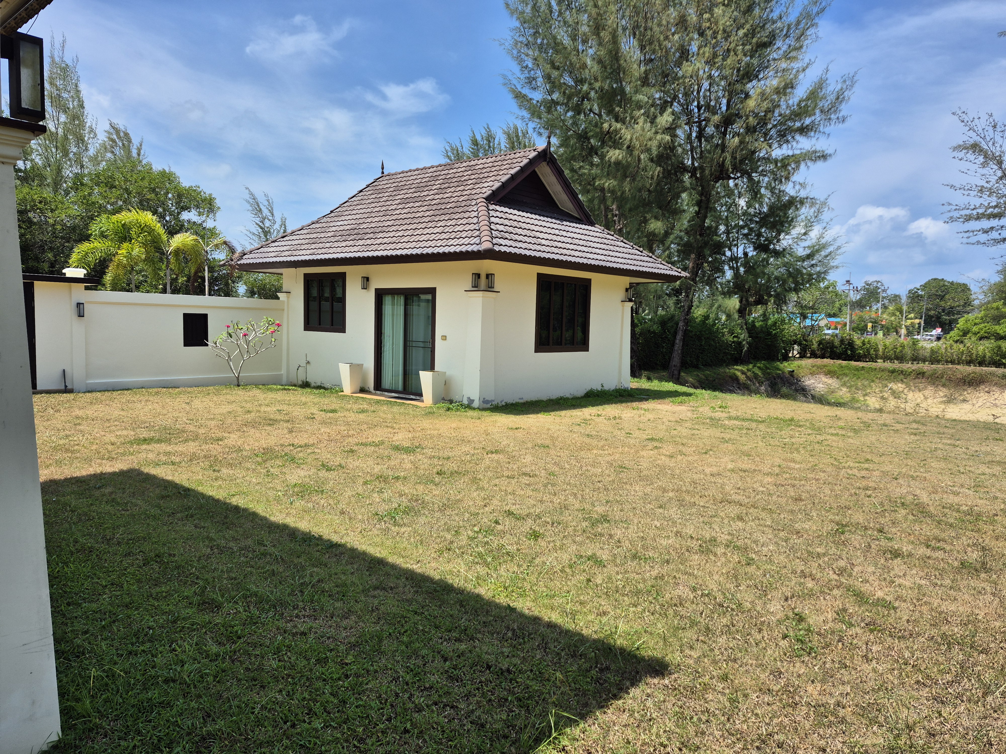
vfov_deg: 58.9
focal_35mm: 23
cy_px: 377
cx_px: 503
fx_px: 668
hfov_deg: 73.9
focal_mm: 5.4
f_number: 1.8
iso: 25
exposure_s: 1/1980
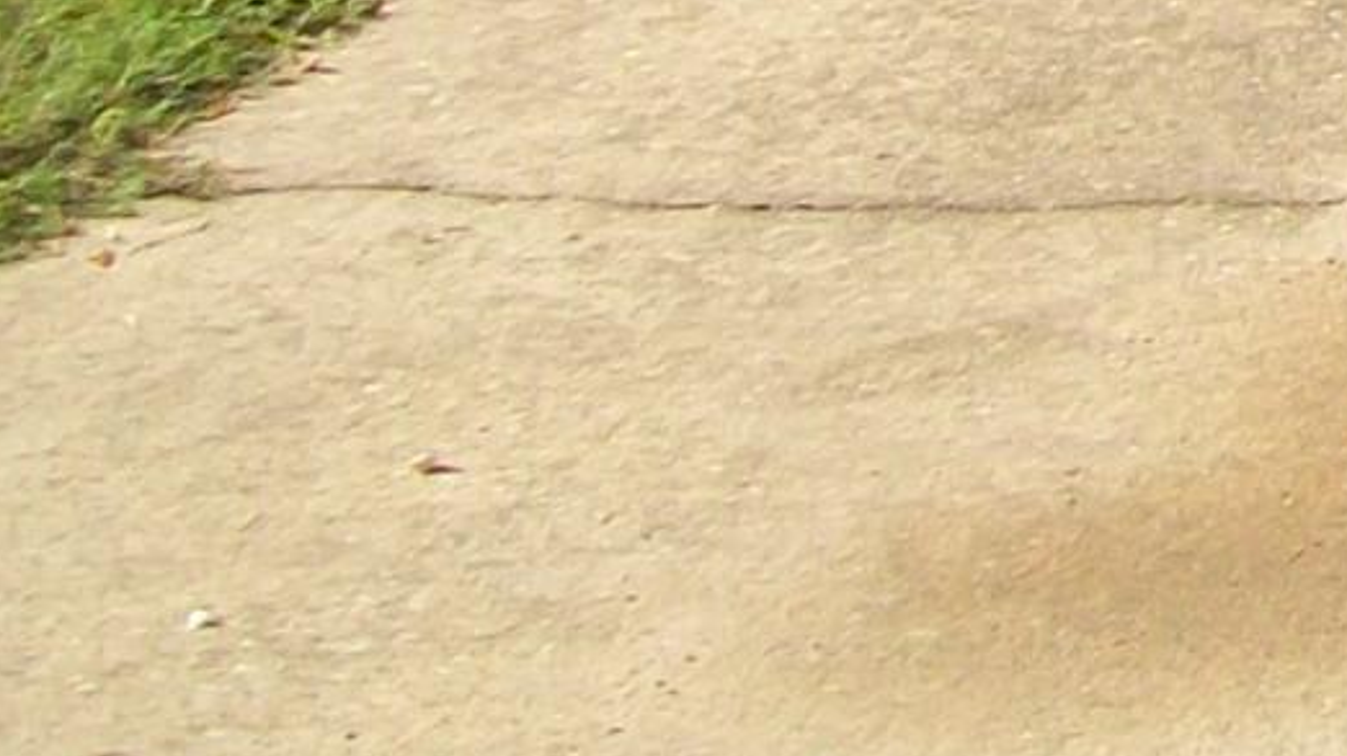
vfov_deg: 5.2
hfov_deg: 8.9
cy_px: -2059
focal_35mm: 213
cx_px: 3520
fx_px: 7604
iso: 64
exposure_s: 1/640
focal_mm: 6.1
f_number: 2.7
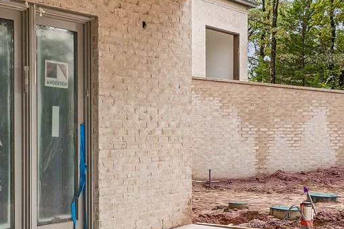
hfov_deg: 31.3
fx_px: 583
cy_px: 133
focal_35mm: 61
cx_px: 31
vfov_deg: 22.2
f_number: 9
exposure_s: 1/100
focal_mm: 10
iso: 100
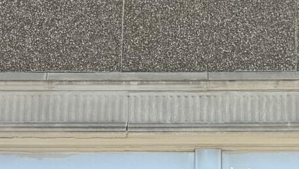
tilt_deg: +22.5
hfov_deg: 12.6
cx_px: 217
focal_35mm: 170
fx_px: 1349
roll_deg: +0.4
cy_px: 181
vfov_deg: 7.1
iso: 80
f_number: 1.78
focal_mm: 6.76
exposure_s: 1/2415
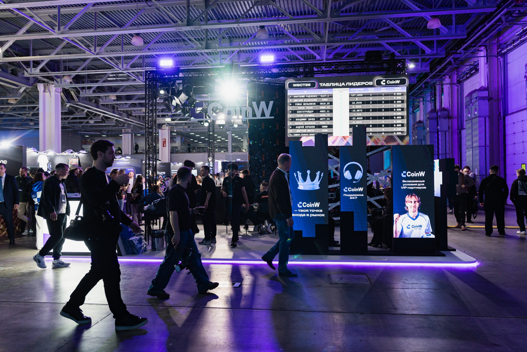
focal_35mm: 27
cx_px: 263
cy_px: 176
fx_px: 389
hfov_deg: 68.2
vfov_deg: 48.6
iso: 400
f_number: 2.8
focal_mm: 26
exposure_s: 1/160
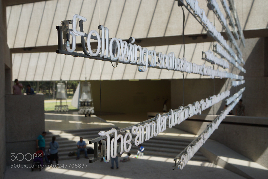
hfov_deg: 53.1
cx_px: 134
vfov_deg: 36.9
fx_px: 268
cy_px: 90
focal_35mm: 36
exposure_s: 1/320
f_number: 5.6
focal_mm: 24
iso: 100
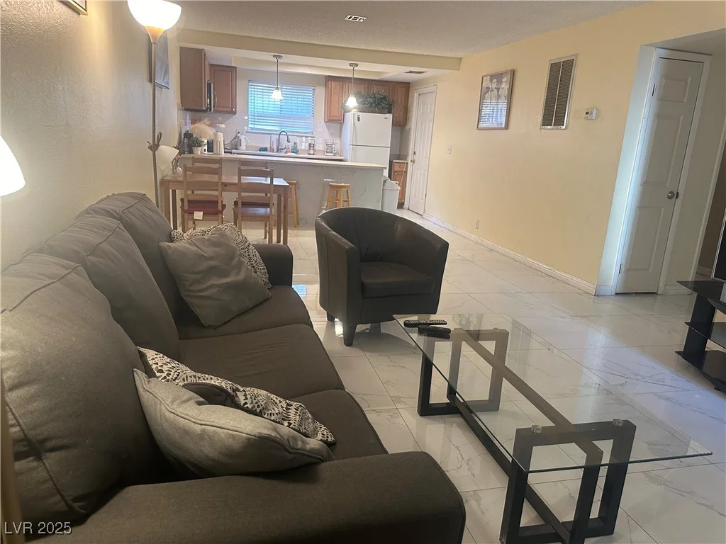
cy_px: 272
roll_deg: -3.8
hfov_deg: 71.6
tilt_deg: -14.4
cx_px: 363
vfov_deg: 56.8
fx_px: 503
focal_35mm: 24
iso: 250
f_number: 1.78
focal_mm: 6.86
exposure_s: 1/60
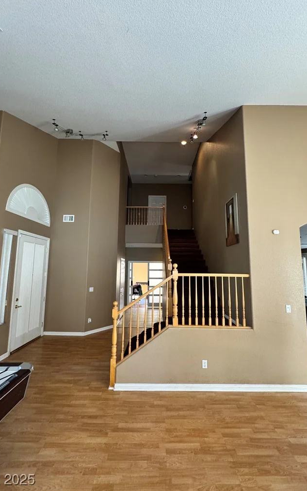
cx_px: 156
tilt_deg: +6.7
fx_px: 201
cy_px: 245
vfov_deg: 101.5
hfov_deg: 74.8
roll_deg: +0.0
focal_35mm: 15
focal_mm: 2.22
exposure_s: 1/60
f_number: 2.2
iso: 400
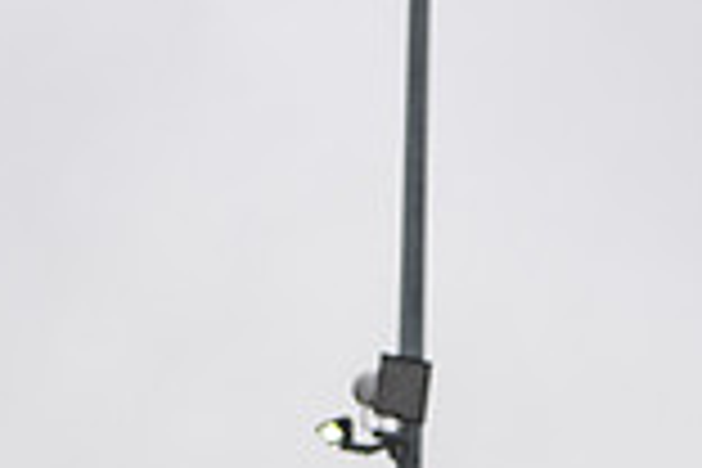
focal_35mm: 261
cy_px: 758
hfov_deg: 7.9
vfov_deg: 5.2
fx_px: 5089
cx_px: 126
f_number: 4
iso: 400
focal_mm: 70
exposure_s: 1/1600
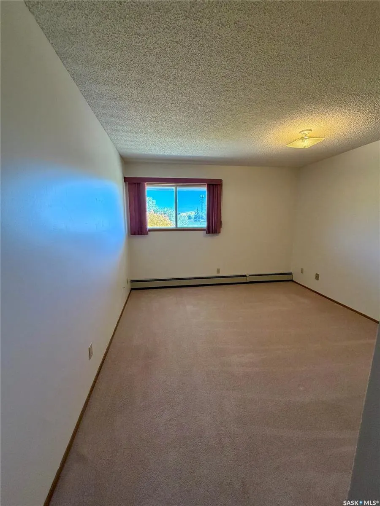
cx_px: 190
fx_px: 205
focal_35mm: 14
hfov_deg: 85.7
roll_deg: +0.4
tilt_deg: -10.6
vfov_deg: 102.1
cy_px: 253
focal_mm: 2.22
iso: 160
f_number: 2.2
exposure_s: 1/60
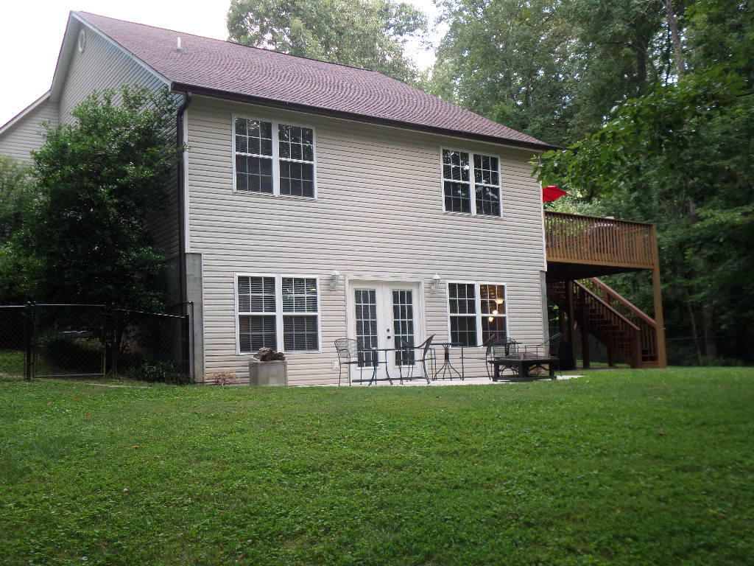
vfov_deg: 38.7
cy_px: 283
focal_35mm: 37
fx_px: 806
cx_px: 377
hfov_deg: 50.1
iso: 120
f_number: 3.7
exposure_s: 1/125
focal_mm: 6.7
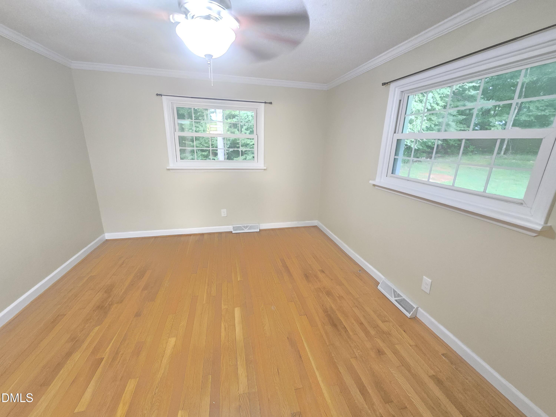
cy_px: 208
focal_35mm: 13
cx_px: 278
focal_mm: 2.2
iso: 1600
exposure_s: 1/40
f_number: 2.2
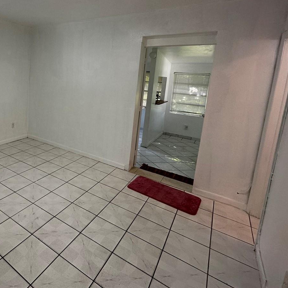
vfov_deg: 68.3
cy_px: 104
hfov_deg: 63.8
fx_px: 207
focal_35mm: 22
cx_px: 59
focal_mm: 2.22
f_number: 2.2
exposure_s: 1/120
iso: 125
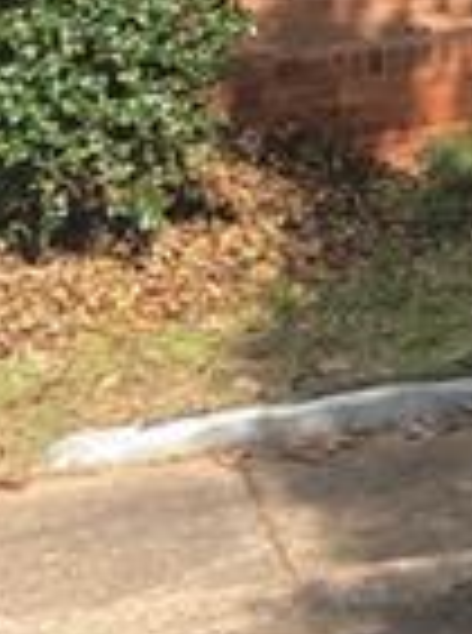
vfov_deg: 11.7
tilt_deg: +1.0
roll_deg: +1.5
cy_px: -603
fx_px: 2794
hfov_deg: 8.7
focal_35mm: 153
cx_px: 1191
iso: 20
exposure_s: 1/736
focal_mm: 3.99
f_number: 1.8
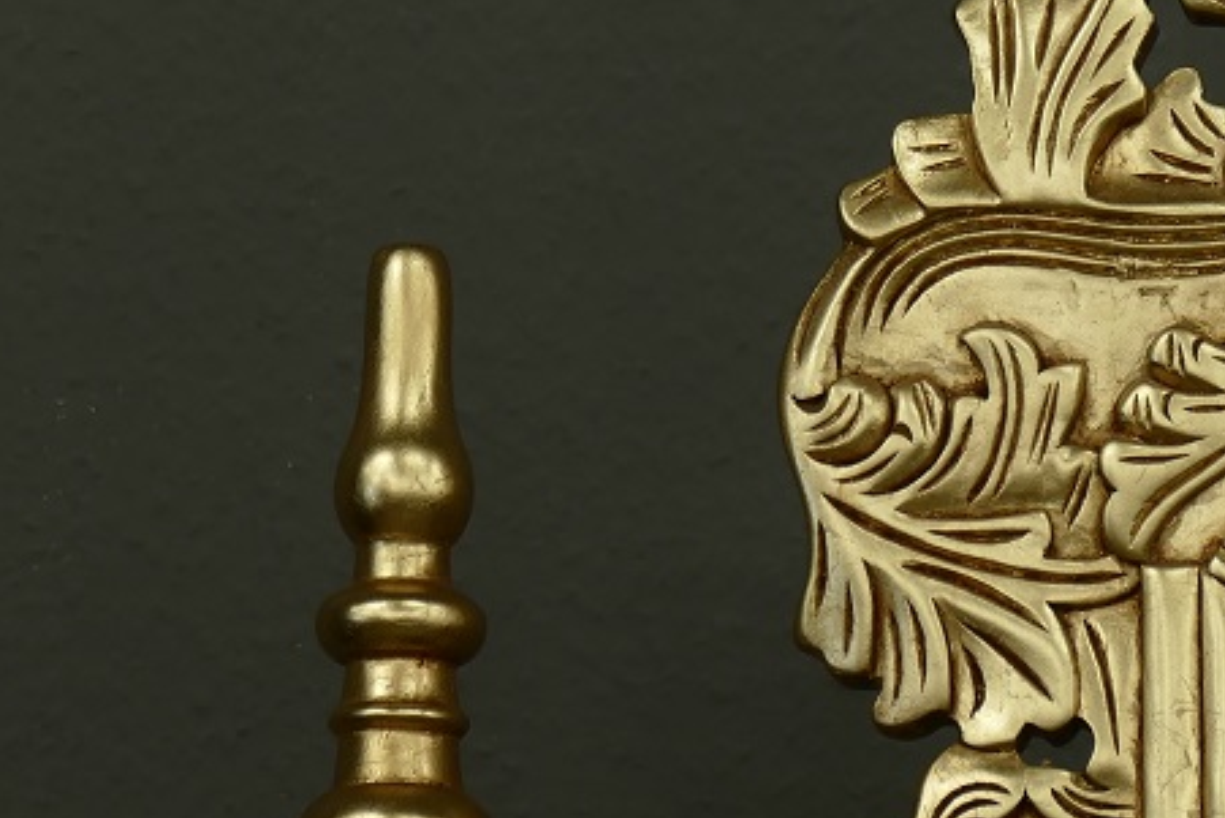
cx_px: 1388
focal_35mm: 359
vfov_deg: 3.8
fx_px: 12219
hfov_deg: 5.7
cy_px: 489
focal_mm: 49.07
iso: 125
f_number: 3.9
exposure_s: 1/13
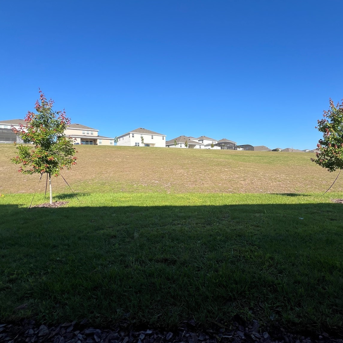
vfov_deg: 87.4
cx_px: 192
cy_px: 167
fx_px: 179
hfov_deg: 87.1
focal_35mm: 16
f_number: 1.8
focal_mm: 1.57
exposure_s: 1/1393
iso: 32
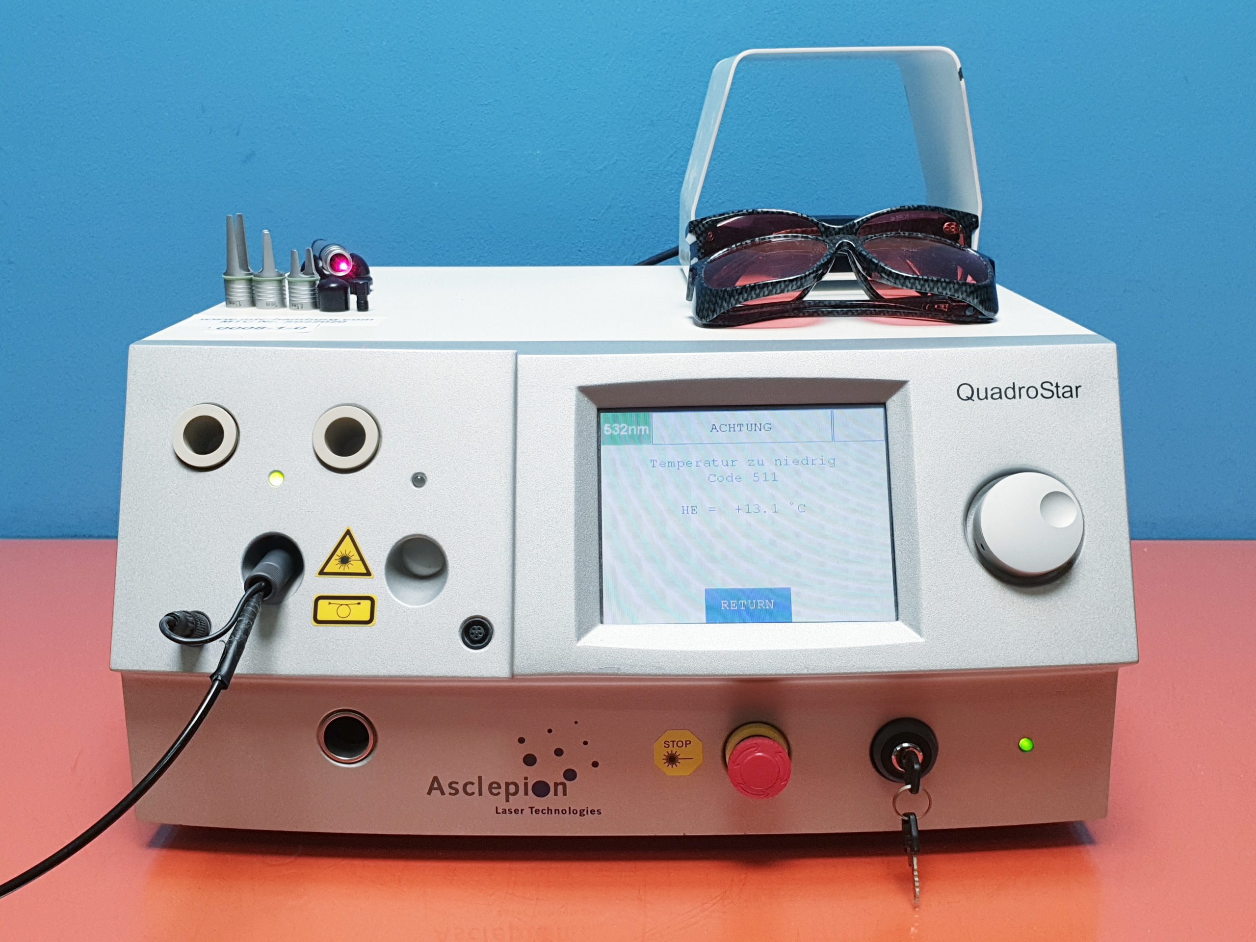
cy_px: 471
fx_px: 943
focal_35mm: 26
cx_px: 628
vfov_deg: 53.1
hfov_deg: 67.3
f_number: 2.4
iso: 80
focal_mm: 4.3
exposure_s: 1/50
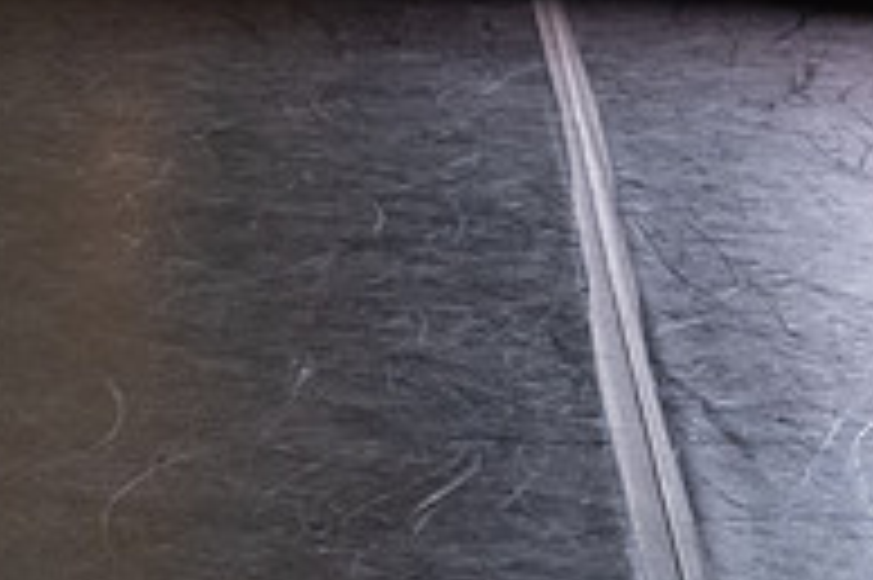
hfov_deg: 11.6
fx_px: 4095
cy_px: -325
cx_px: -453
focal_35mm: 169
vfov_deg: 7.9
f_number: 4
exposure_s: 1/400
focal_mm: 47
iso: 6400
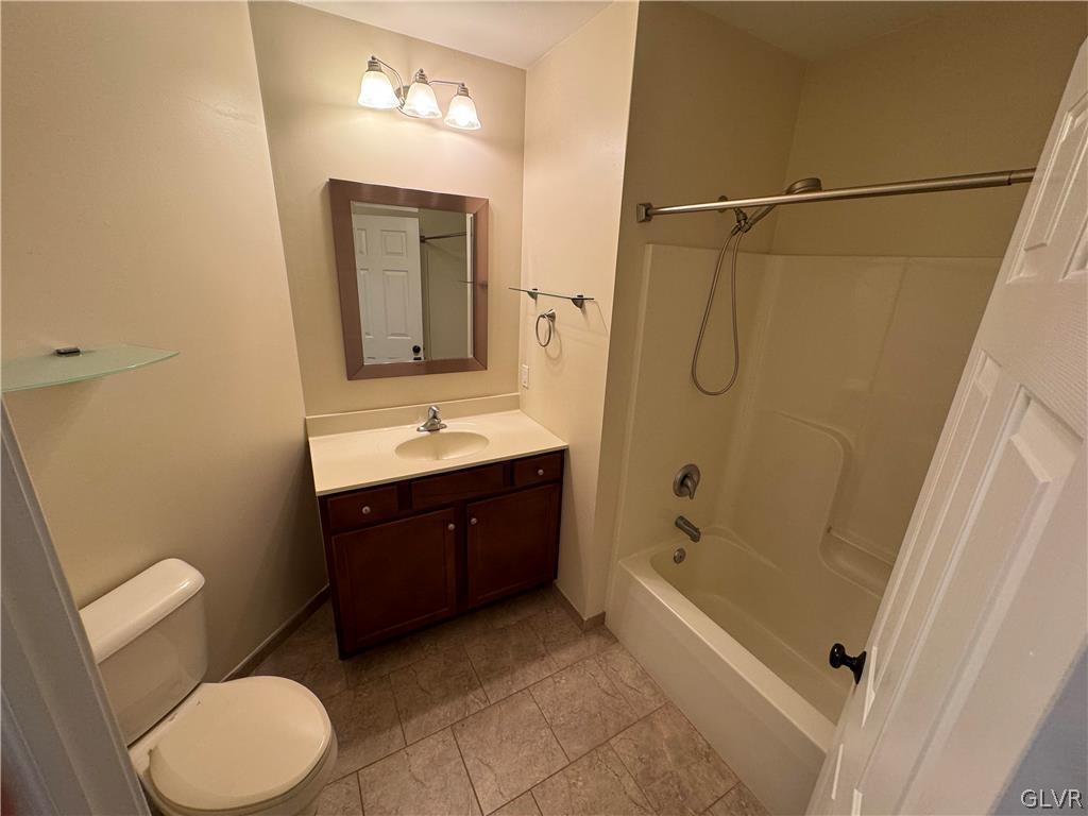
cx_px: 544
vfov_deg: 85.7
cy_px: 408
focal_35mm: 14
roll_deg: -2.6
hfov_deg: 102.1
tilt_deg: -18.1
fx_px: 440
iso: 200
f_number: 2.2
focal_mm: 2.22
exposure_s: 1/60
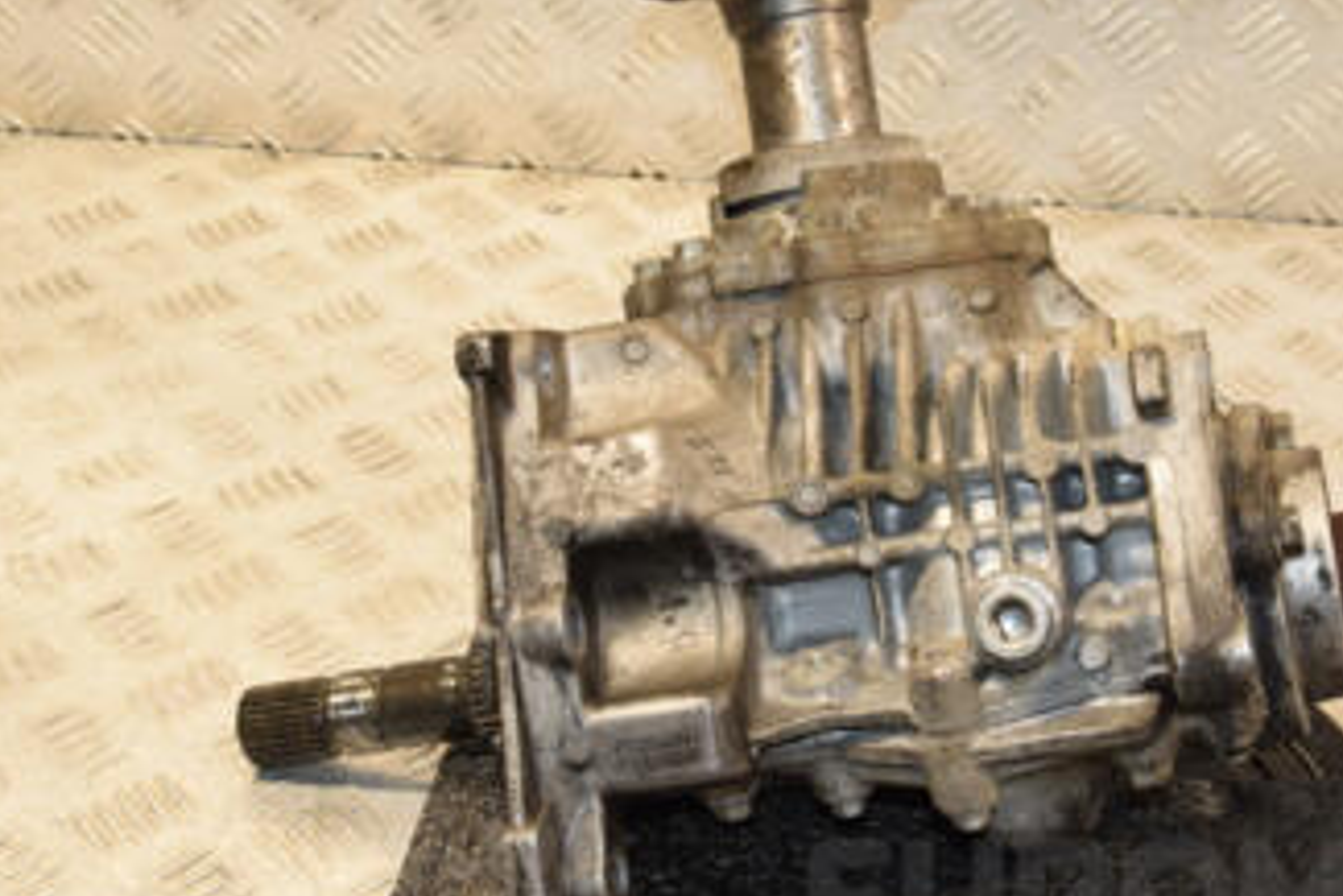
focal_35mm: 72
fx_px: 2687
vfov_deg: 18.9
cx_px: 731
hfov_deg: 28.0
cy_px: 351
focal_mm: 26
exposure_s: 1/200
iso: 800
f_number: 6.3
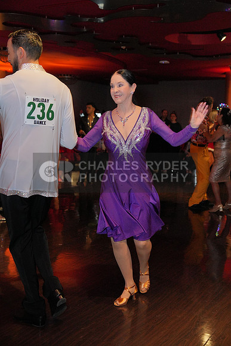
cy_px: 173
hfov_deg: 29.3
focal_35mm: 46
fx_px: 442
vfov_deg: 42.7
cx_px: 116
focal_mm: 46
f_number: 4
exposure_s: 1/200
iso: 4000
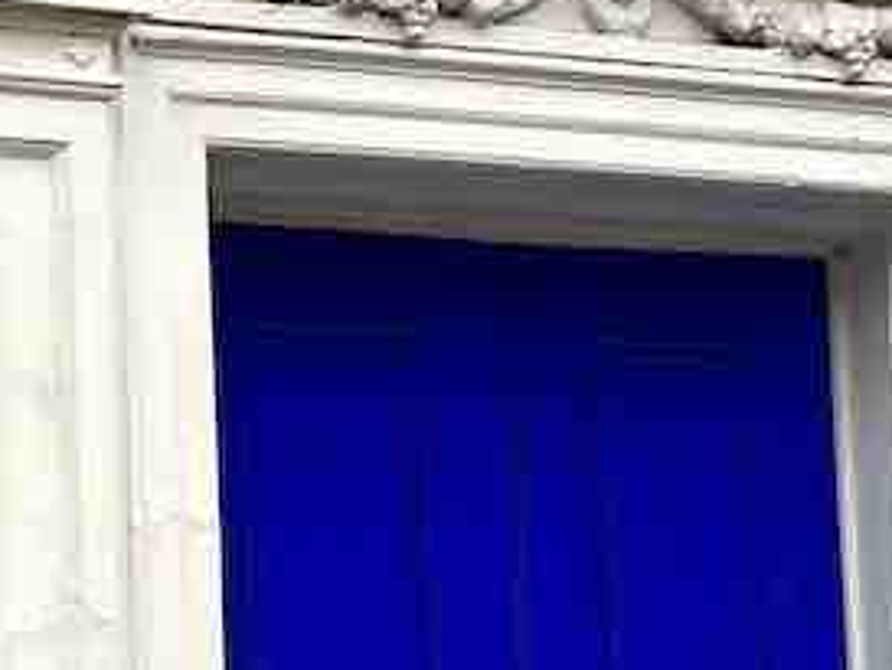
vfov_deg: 10.4
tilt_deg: +7.3
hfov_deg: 13.8
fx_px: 3687
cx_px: 278
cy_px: 325
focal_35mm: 143
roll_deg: +1.6
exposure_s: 1/596
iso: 32
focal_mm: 4.2
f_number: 1.6
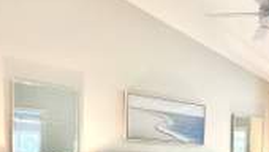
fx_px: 307
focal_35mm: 43
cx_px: 242
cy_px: 179
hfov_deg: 43.3
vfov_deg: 25.2
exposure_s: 1/120
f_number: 2.2
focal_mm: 2.22
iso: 160
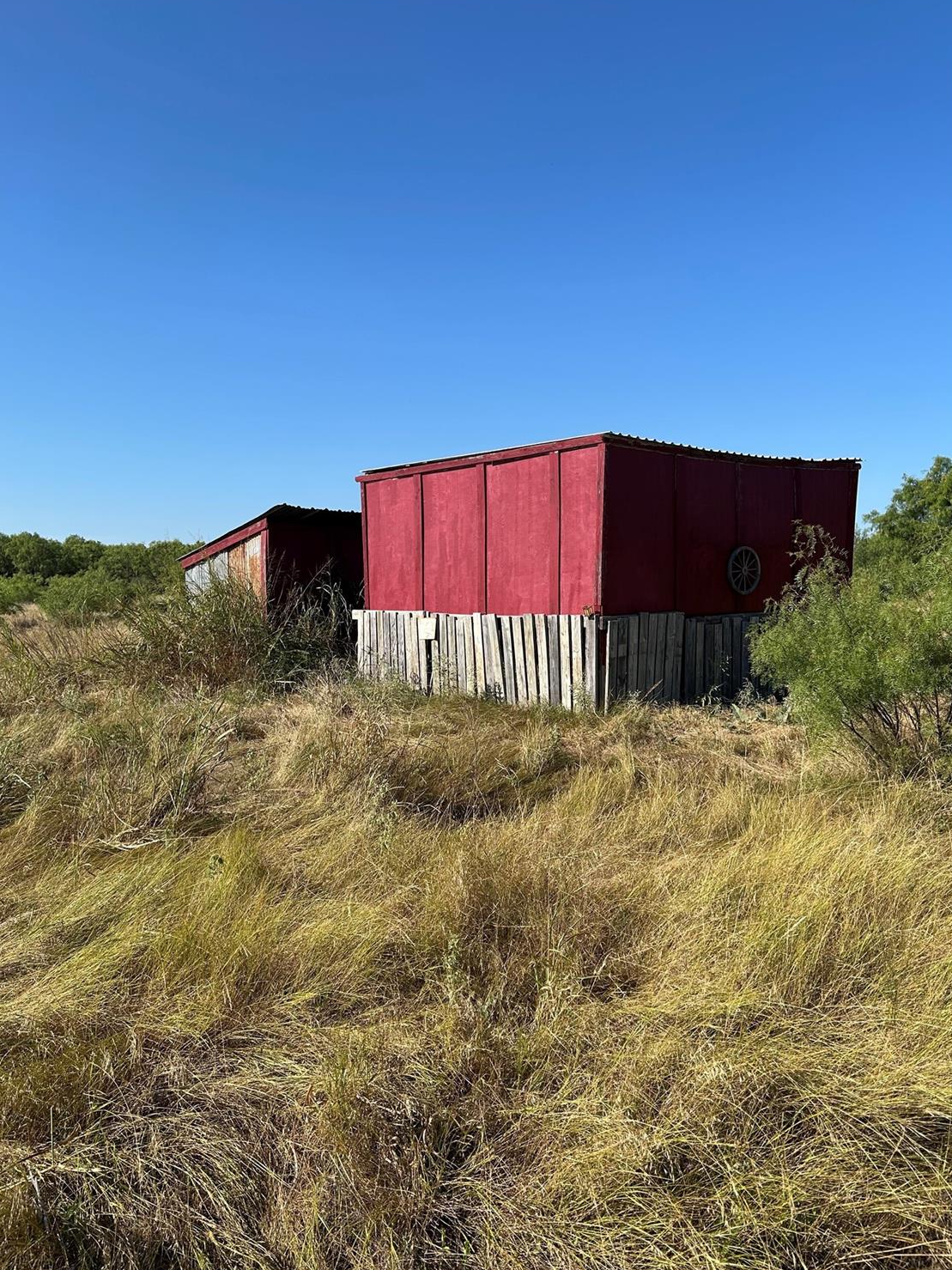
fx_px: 990
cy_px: 650
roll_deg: -0.7
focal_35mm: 27
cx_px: 466
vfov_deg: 65.3
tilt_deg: -3.7
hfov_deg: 51.3
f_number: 1.5
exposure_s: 1/3704
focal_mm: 5.7
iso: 50
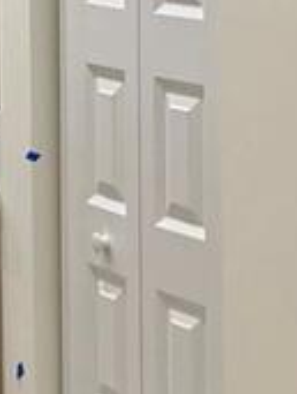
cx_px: -106
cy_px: -25
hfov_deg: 8.1
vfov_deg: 10.7
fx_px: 2074
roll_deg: +1.6
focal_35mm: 182
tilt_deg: -2.2
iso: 100
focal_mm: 4.25
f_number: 1.8
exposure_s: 1/60
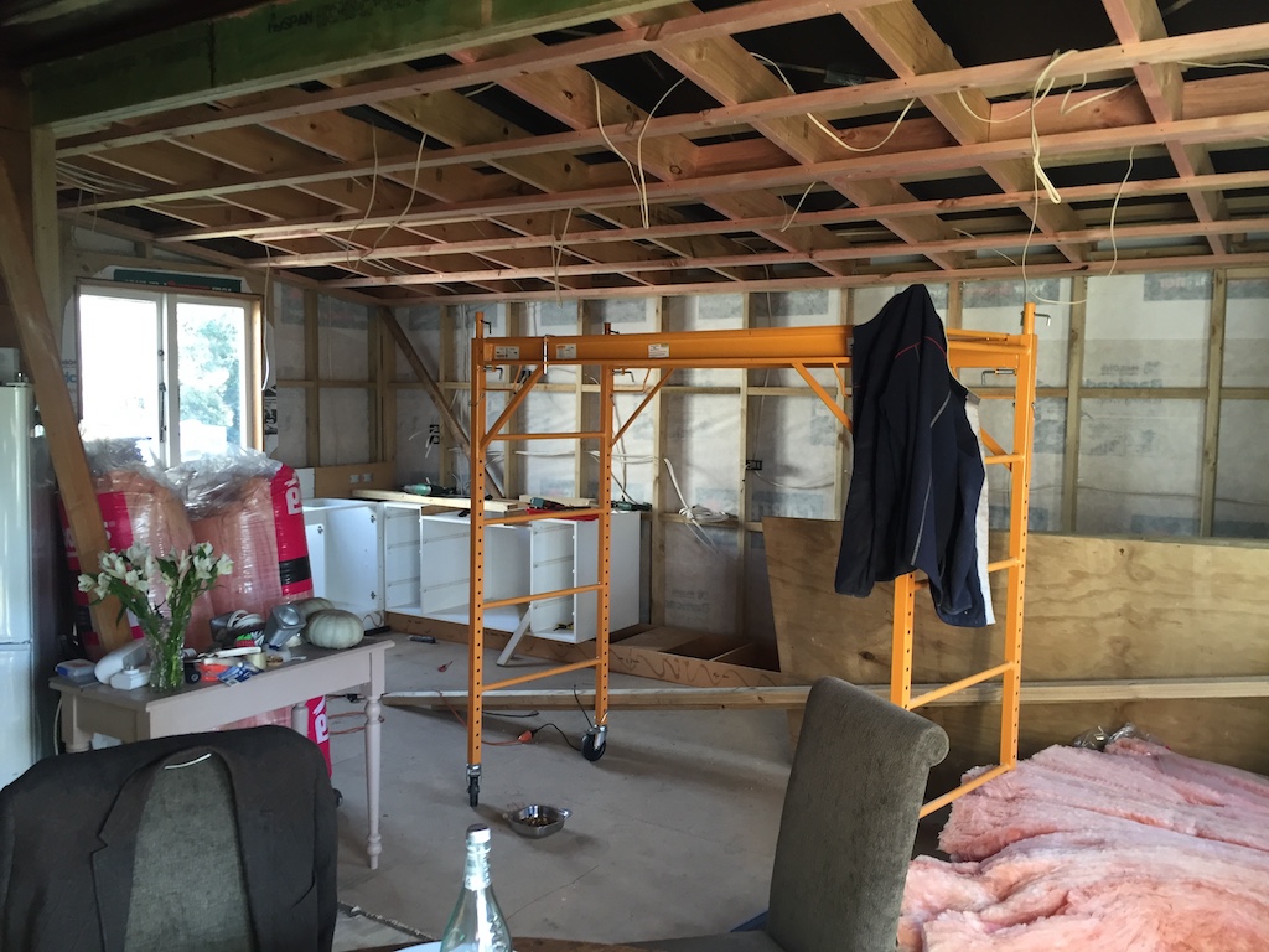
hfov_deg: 61.7
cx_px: 634
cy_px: 476
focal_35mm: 29
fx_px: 1063
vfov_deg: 48.2
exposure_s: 1/33
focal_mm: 4.15
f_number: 2.2
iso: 100
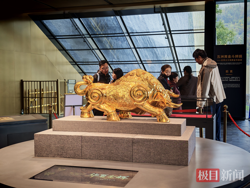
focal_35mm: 46
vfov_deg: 31.5
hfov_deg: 41.2
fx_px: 332
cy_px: 94
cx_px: 125
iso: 160
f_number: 1.6
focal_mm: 6.55
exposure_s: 1/60
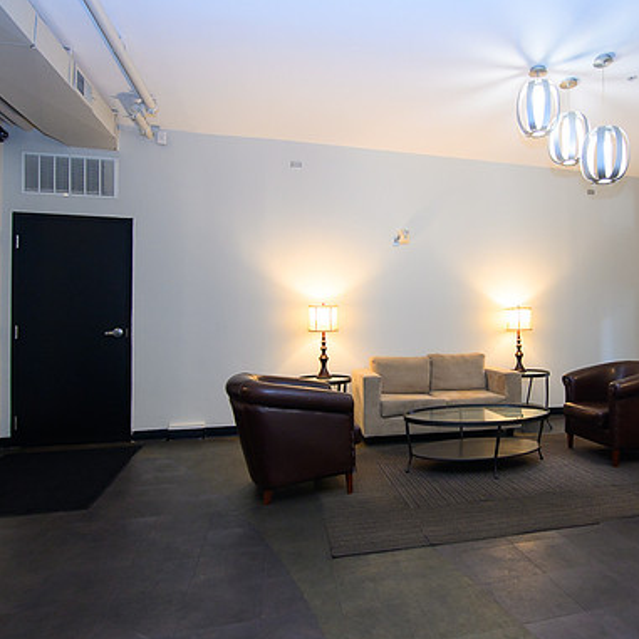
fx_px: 459
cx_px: 419
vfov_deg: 69.6
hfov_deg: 67.9
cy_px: 323
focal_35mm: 22
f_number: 4.5
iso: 1250
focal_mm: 17
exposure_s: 1/80
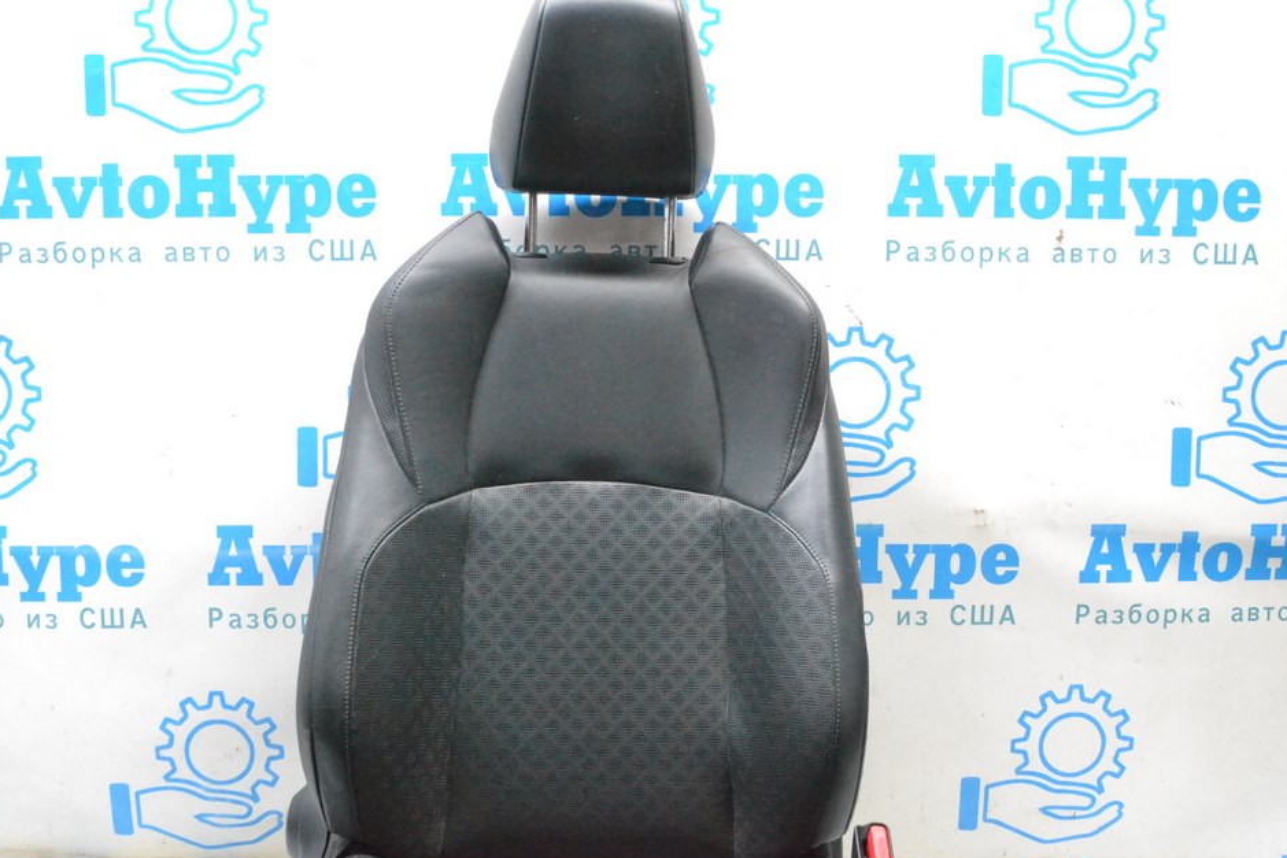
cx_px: 622
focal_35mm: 36
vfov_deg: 36.9
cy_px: 413
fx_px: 1287
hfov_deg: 53.1
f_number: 9
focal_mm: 22
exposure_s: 1/100
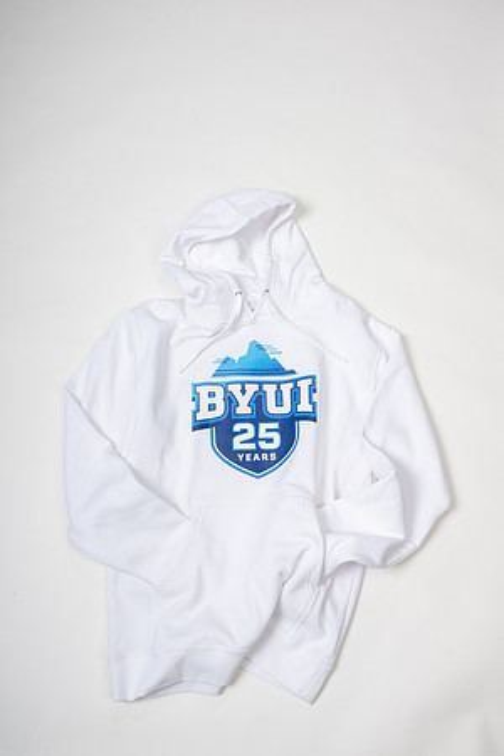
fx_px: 693
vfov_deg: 57.2
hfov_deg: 40.0
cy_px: 378
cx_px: 252
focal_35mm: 33
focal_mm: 33
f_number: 8
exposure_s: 1/160
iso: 100
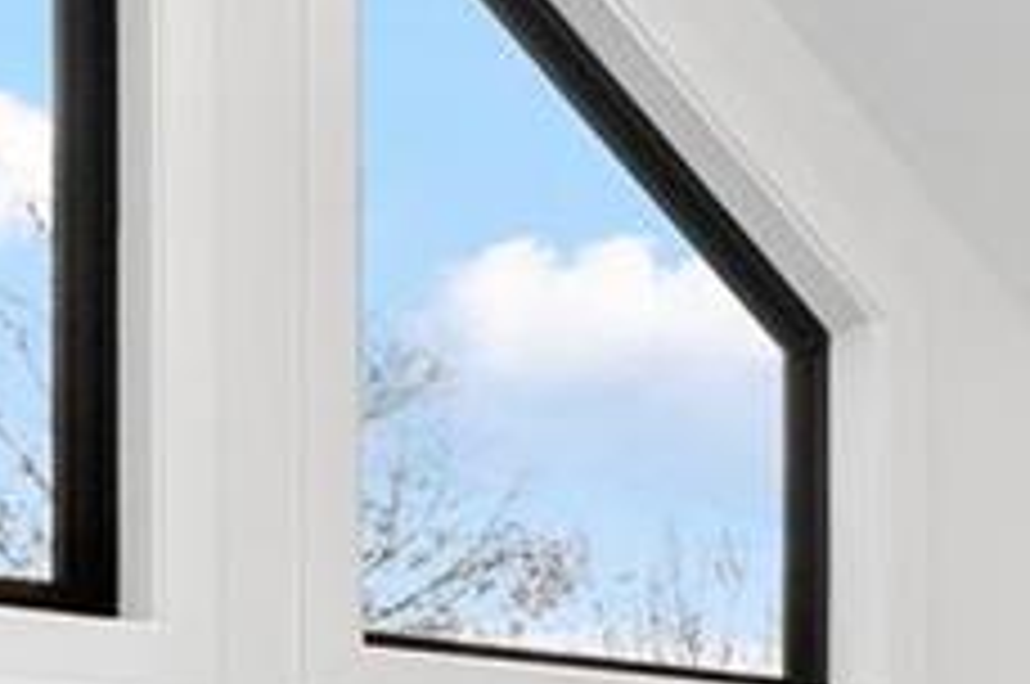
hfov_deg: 14.5
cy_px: 1235
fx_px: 4000
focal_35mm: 140
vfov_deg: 9.3
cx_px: 963
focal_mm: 10
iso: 640
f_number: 9
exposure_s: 1/125
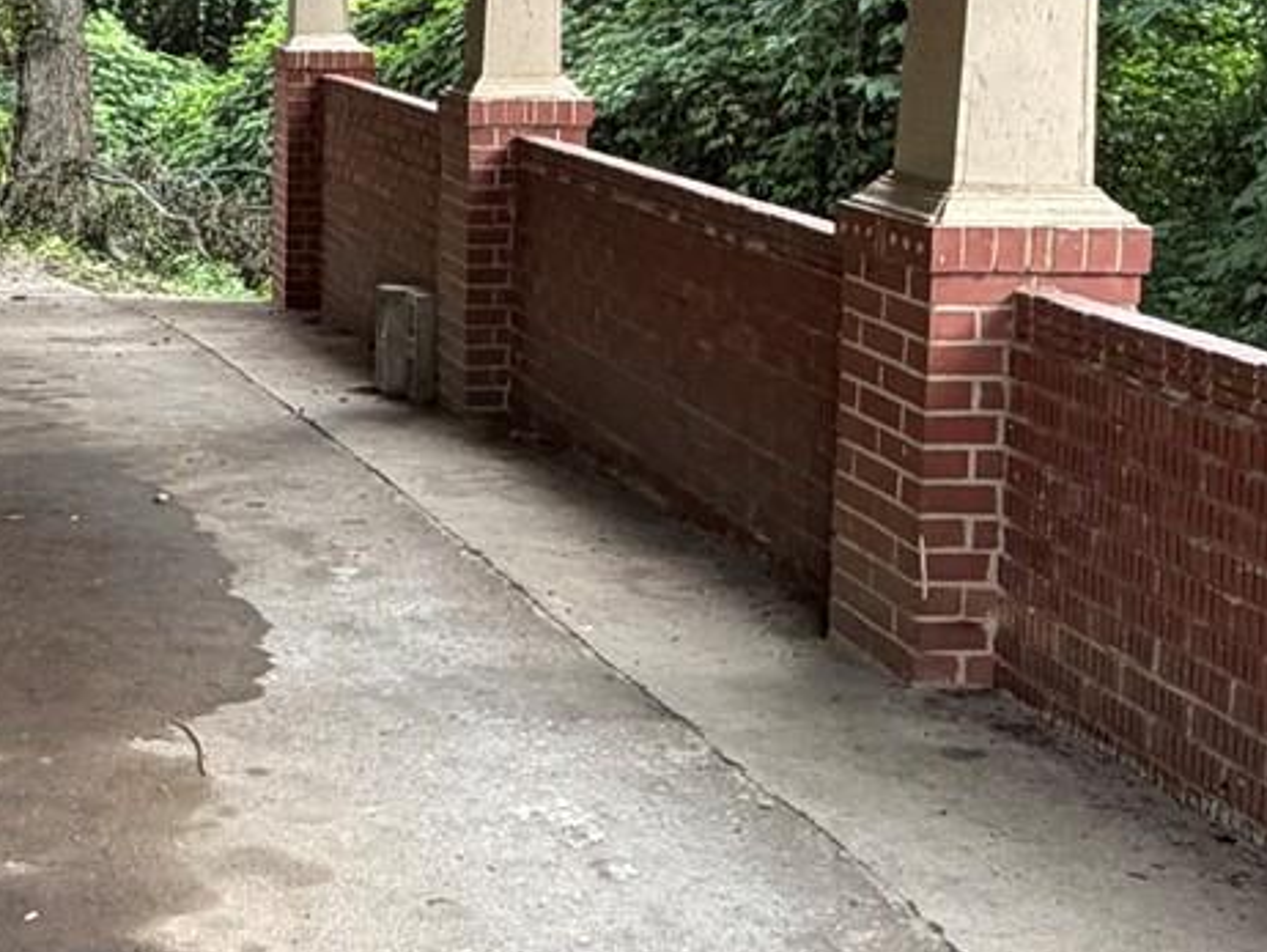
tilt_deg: -6.8
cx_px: -107
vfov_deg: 23.3
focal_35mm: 62
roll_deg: -0.3
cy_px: 184
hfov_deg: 28.5
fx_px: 2270
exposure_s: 1/120
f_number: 2.2
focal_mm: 2.22
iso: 250
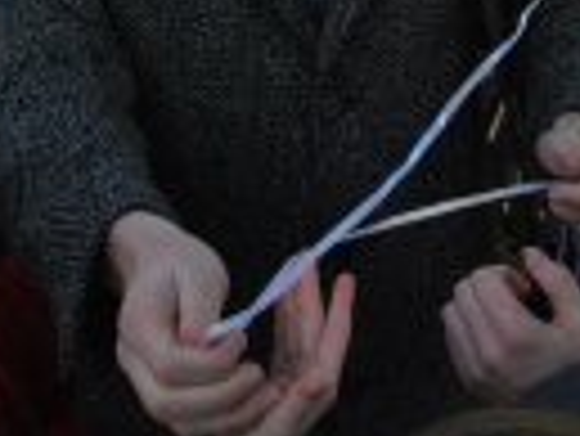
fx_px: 1509
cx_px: 85
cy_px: -148
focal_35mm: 90
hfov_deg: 21.4
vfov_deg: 15.6
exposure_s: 1/500
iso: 800
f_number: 11
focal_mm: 18
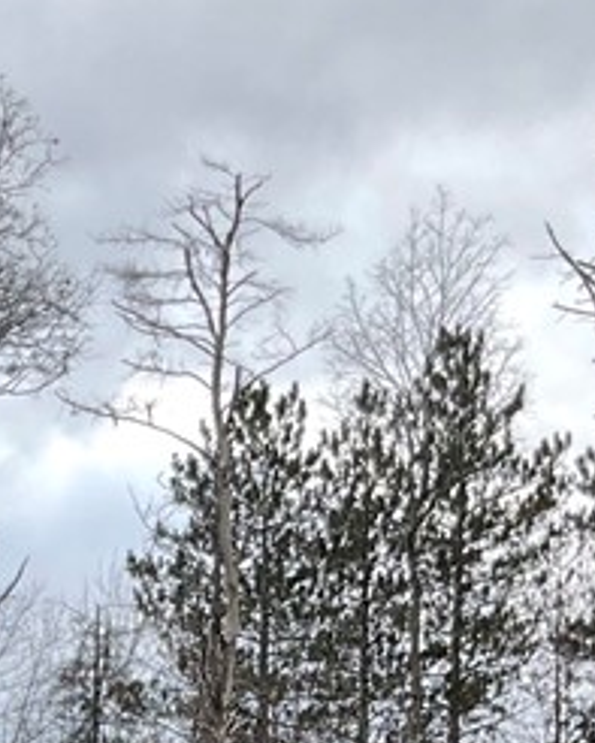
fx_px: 2596
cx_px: -230
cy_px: 1127
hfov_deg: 12.6
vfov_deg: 15.1
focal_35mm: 118
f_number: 1.8
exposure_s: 1/120
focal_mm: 3
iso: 20
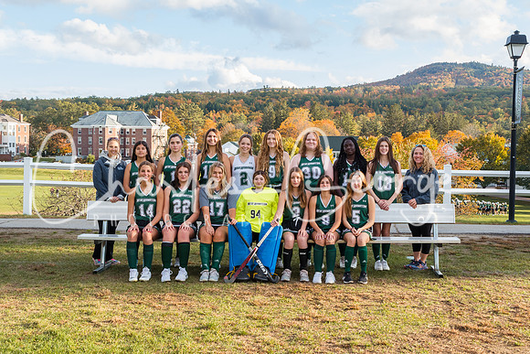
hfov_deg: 44.2
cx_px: 276
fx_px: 653
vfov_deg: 30.3
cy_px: 177
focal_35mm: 44
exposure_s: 1/125
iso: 320
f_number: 7.1
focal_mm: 24
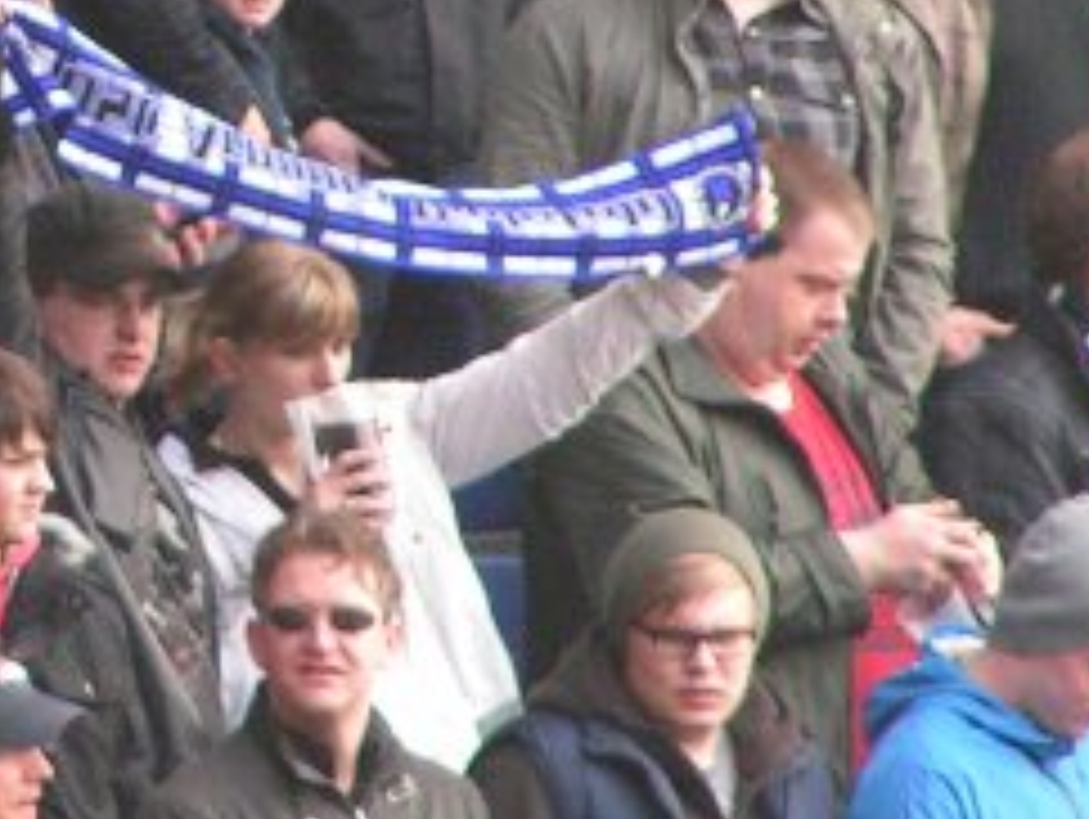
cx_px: -148
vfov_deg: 1.3
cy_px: -40
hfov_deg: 1.8
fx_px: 35333
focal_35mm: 1122
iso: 200
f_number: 3.5
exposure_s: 1/320
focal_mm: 52
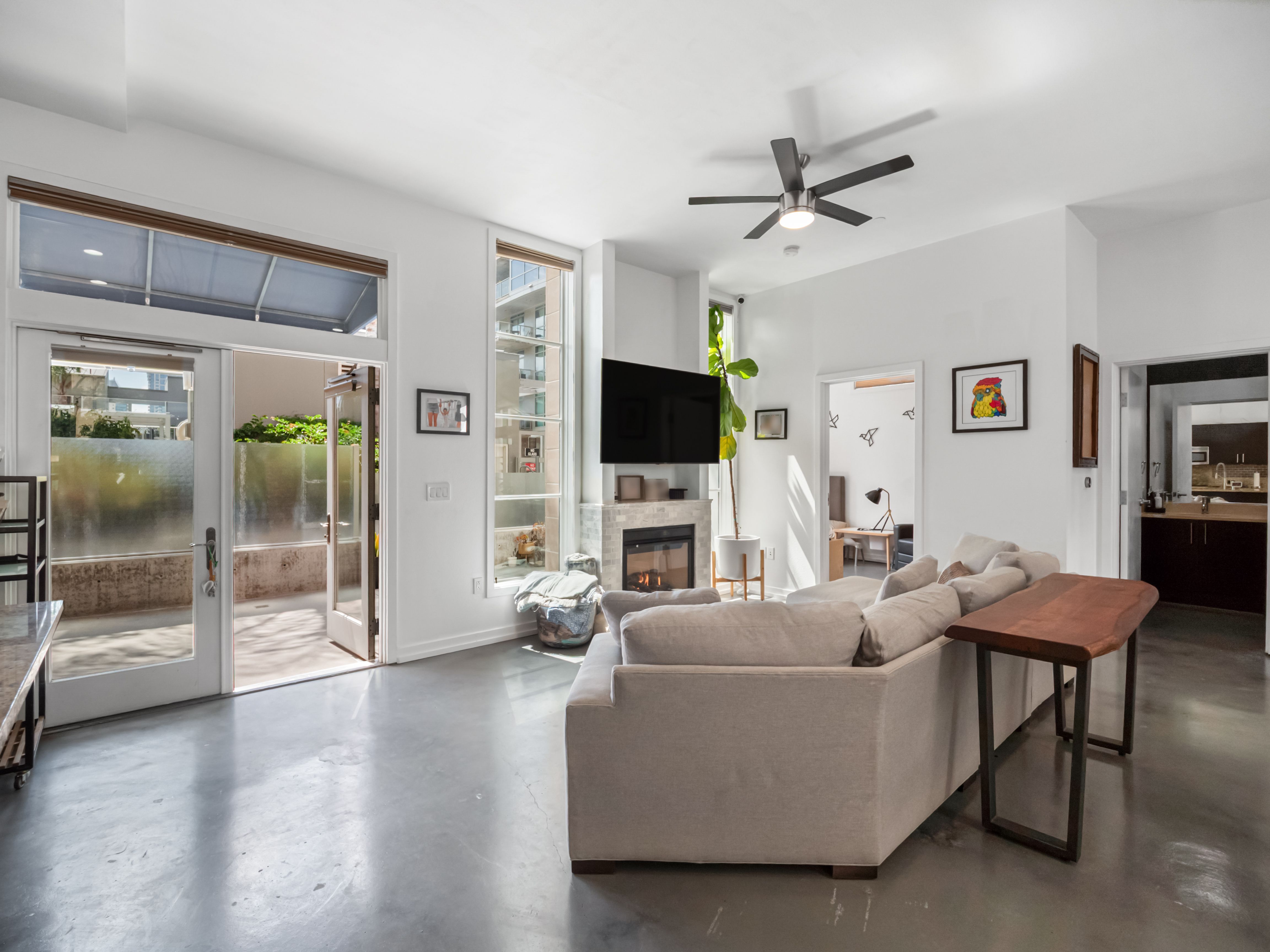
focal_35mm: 14
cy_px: 476
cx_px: 635
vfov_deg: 85.7
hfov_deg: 102.1
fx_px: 514
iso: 400
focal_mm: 7
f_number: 5
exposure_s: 1/60
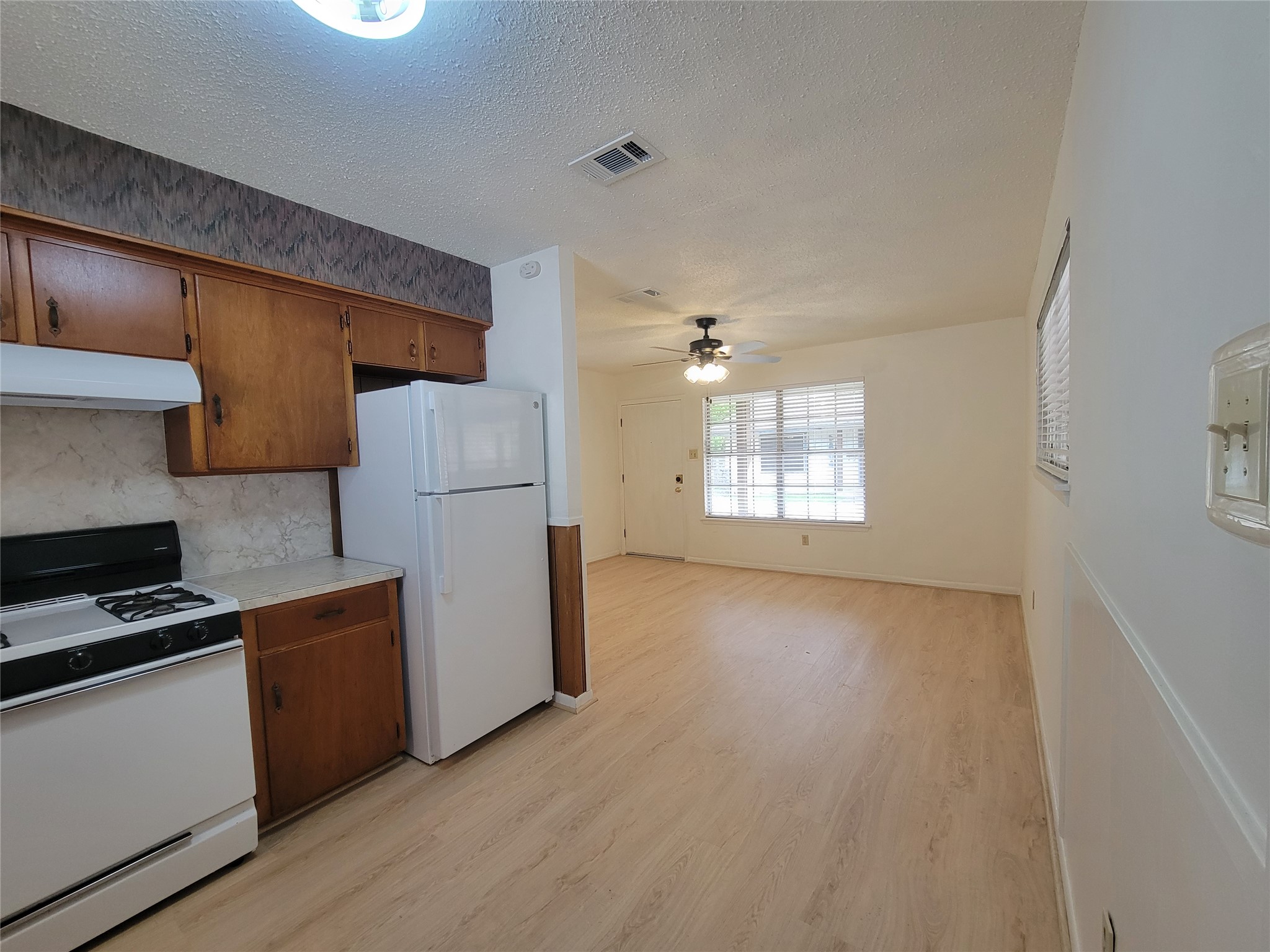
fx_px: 477
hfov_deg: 106.2
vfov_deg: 89.9
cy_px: 476
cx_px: 635
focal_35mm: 13
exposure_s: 1/60
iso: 160
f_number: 2.2
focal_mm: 2.2
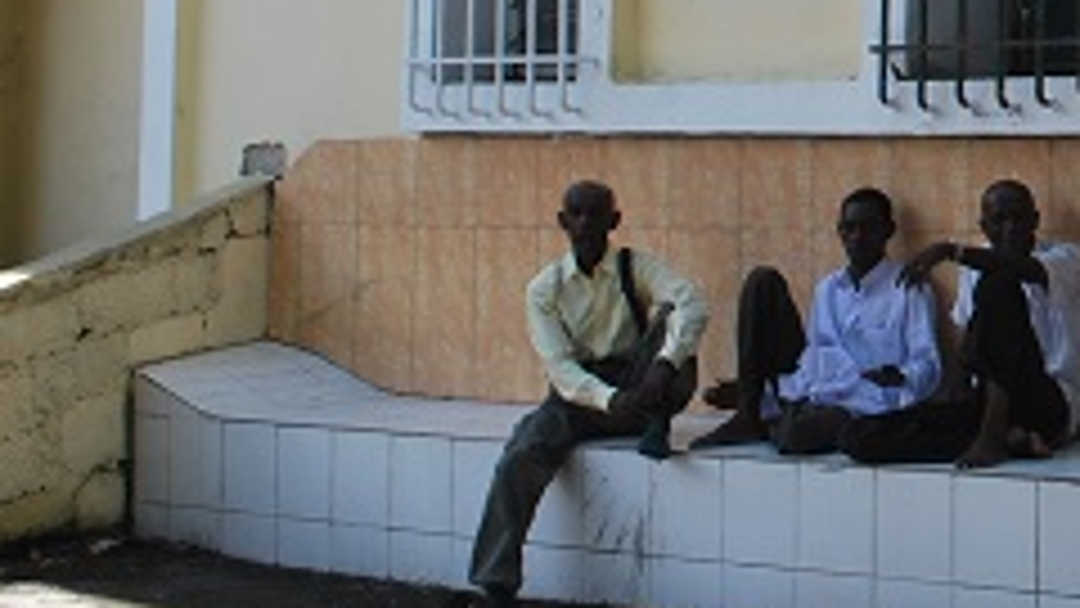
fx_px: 3093
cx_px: 1296
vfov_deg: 10.8
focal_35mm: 108
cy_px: -320
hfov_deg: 18.7
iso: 100
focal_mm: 22
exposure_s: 1/160
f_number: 6.3
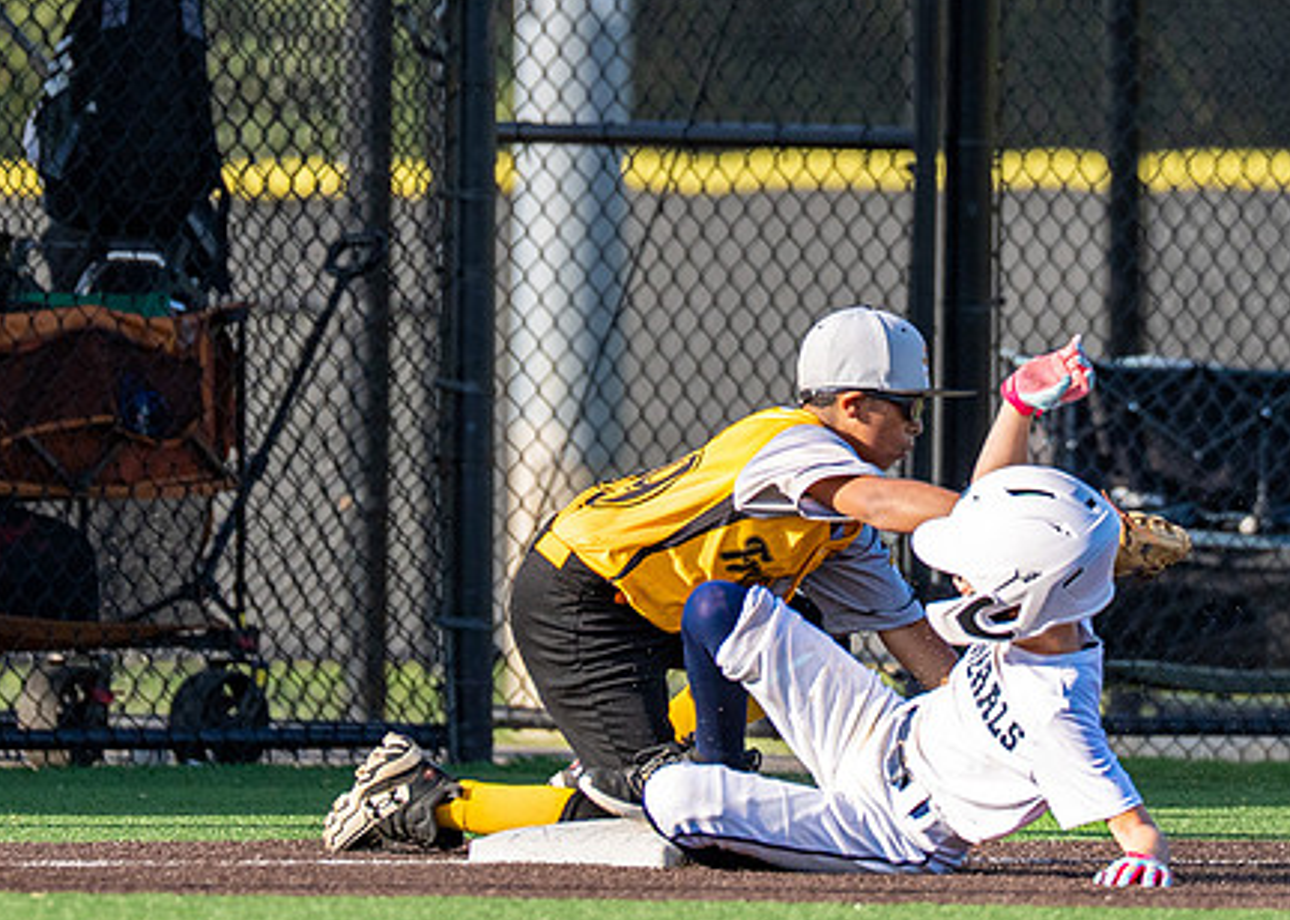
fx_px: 26802
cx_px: 910
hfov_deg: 2.8
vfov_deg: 2.0
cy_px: 99
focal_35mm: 732
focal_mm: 200
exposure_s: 1/4000
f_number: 2.8
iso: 320
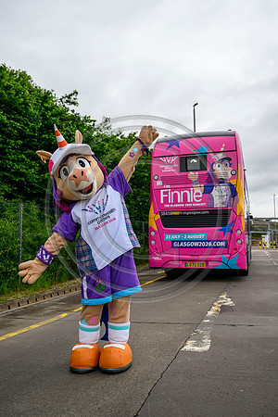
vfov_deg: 61.1
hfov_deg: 43.0
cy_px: 208
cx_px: 139
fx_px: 353
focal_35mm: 30
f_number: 4
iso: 1250
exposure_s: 1/1250
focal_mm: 30.5
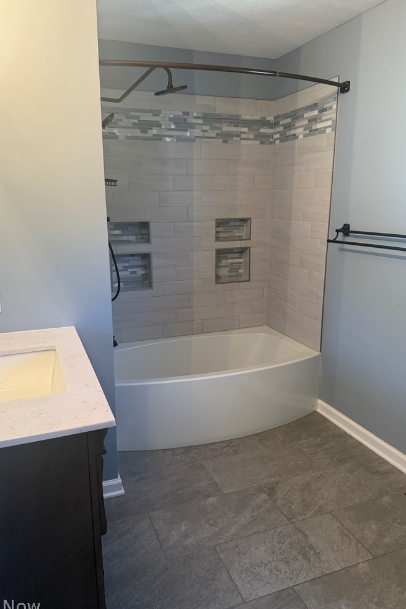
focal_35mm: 26
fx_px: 440
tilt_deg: -12.8
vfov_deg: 69.4
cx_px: 193
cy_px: 304
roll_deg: +1.0
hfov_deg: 49.5
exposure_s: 1/120
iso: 200
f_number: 1.78
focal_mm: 6.76
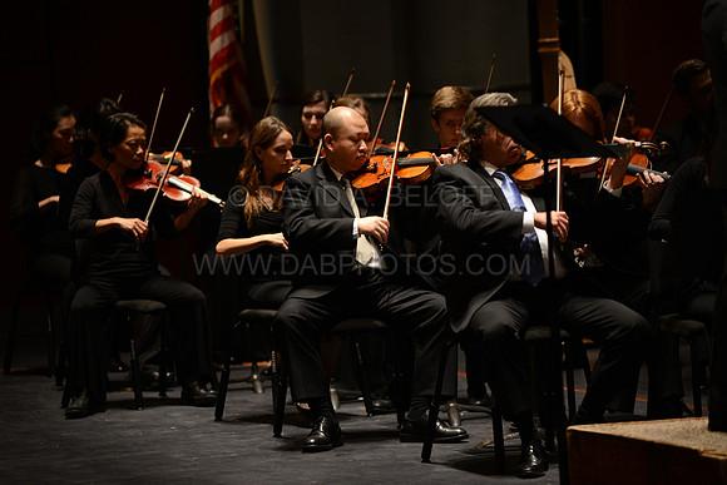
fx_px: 4040
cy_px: 242
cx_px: 364
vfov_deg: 6.9
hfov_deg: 10.3
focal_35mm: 200
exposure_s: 1/250
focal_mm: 200
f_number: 2.8
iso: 1600
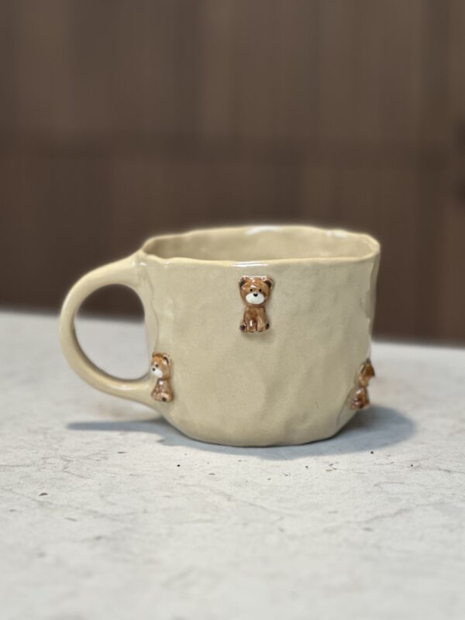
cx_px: 232
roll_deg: -0.6
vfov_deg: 25.3
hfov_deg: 19.1
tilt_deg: -10.7
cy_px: 310
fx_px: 1379
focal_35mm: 77
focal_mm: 9
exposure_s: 1/50
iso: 125
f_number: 2.8
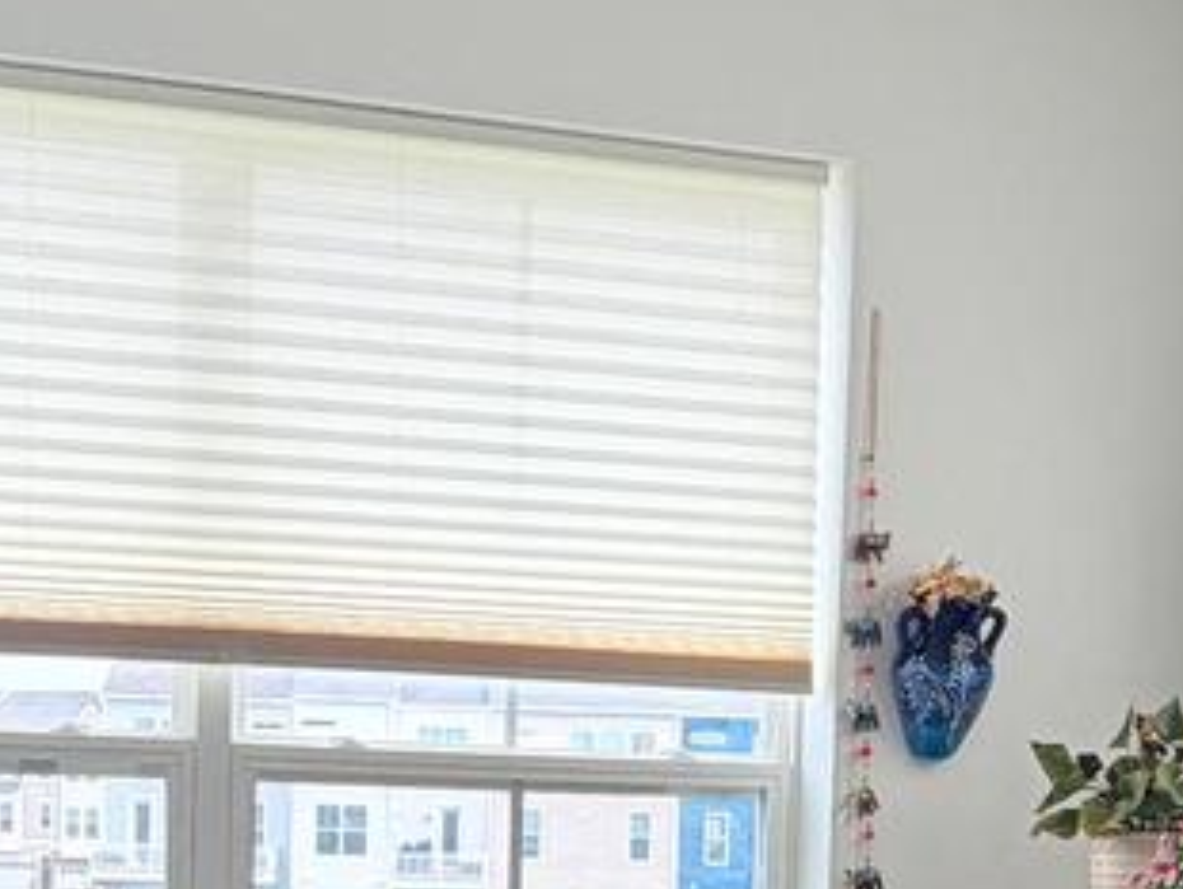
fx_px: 2223
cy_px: 973
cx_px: 630
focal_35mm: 65
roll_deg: -0.6
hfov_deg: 29.8
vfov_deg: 21.5
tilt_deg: -4.1
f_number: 2.2
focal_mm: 2.22
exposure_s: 1/153
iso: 40
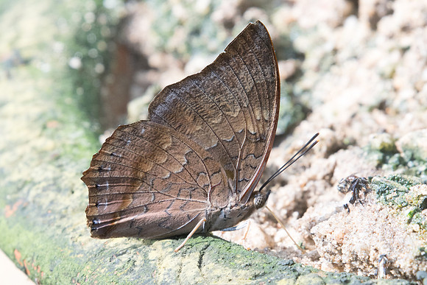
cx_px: 215
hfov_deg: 2.5
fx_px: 9687
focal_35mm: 817
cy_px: 164
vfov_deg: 1.7
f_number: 10
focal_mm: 400
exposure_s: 1/200
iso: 800
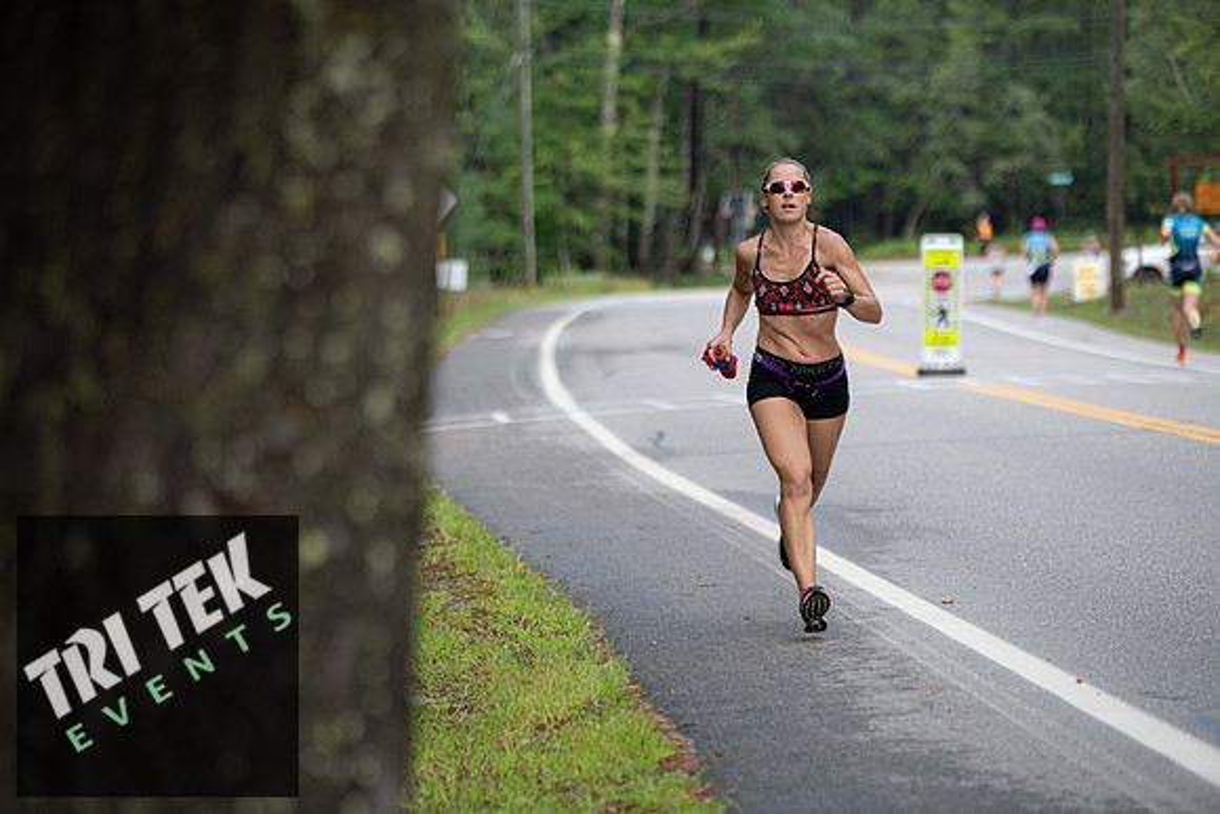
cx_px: 610
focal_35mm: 160
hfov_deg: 12.8
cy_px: 407
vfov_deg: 8.6
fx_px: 5423
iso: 250
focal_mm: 160
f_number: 3.5
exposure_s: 1/400
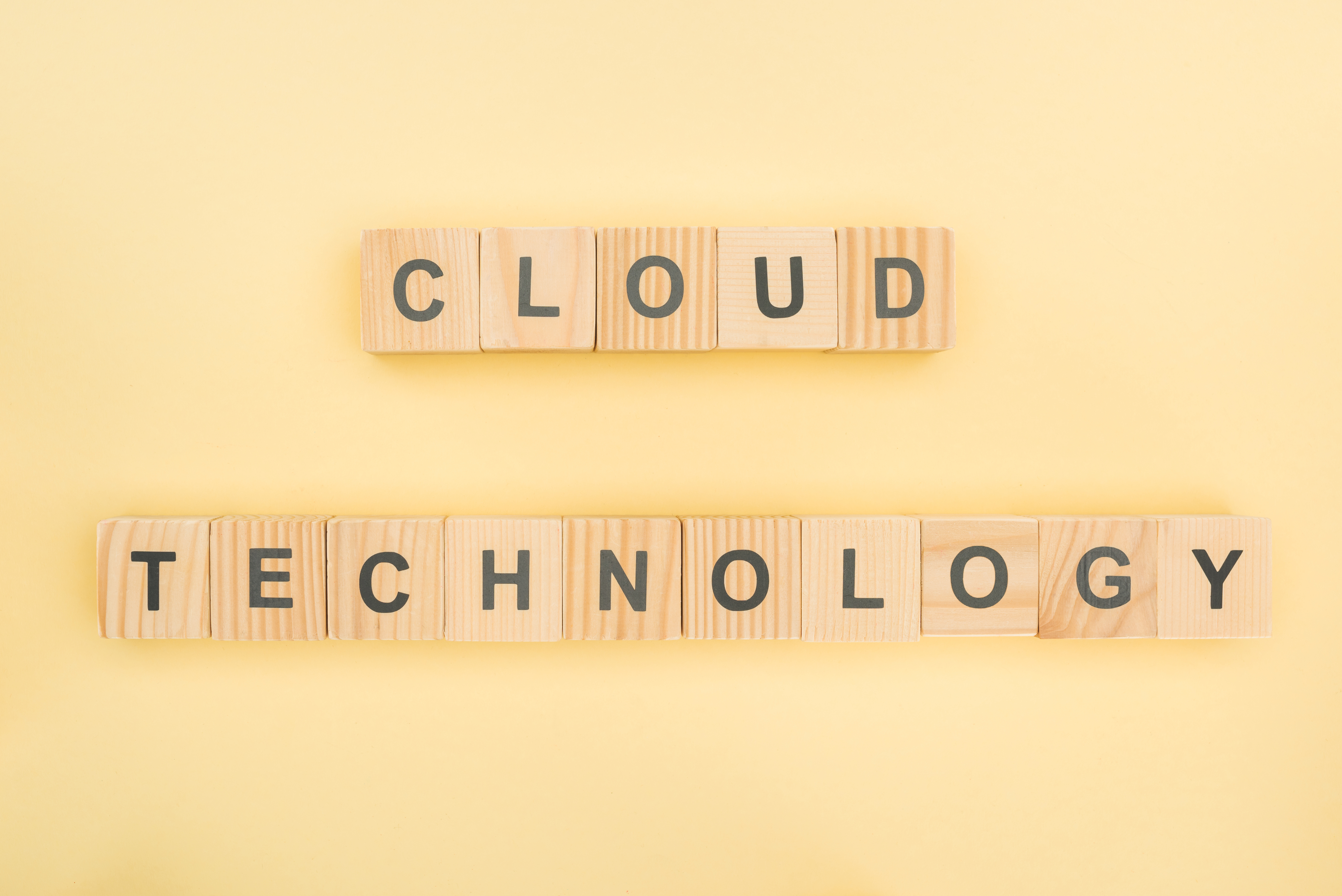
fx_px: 1864
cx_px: 671
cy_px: 448
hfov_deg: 39.6
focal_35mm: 50
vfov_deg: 27.0
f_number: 9
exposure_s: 1/160
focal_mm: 50
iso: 125
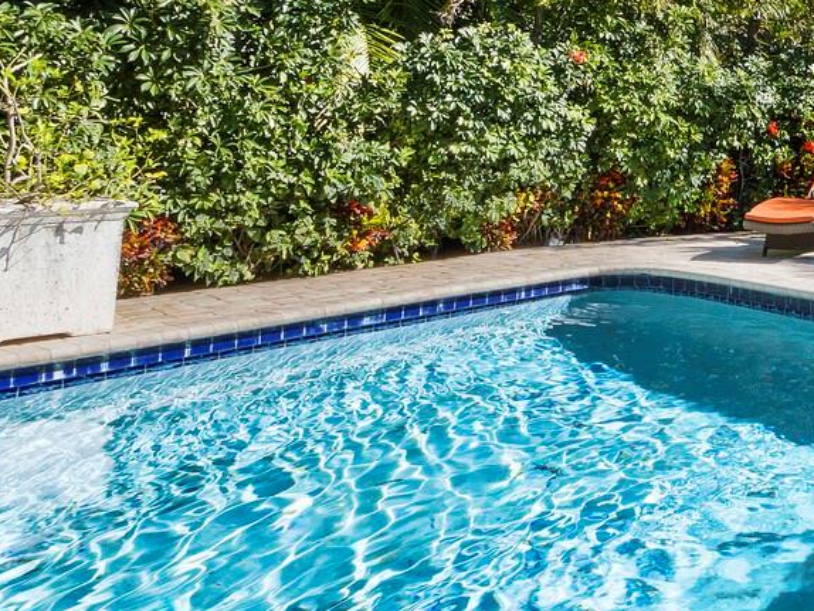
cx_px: 939
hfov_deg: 37.9
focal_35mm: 39
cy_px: 120
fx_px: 917
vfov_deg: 35.6
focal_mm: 7
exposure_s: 1/100
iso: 400
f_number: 11
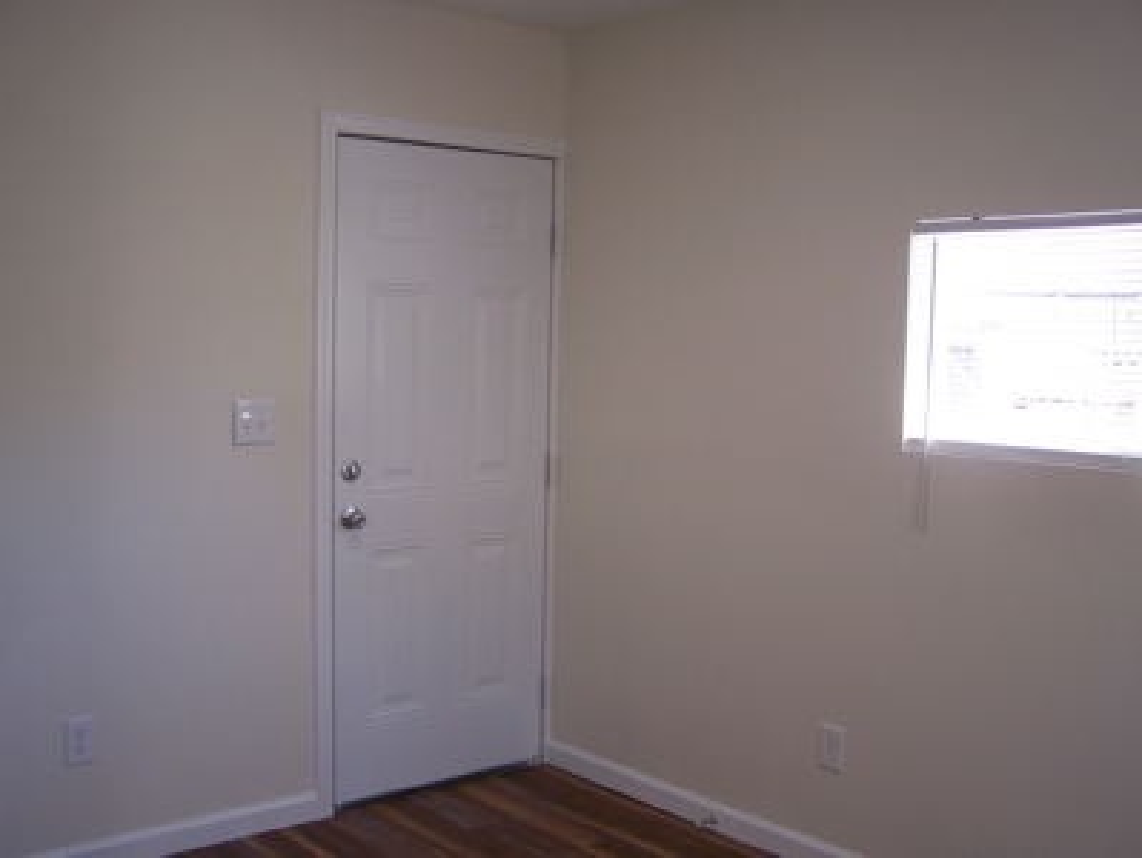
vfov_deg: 37.8
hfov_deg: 48.9
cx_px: 571
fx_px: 1255
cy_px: 429
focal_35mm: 38
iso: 80
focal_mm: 6.3
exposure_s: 1/50
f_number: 2.8
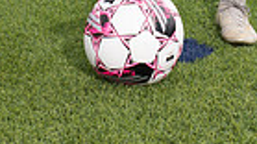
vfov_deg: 6.9
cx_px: 177
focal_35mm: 163
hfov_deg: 13.2
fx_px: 1110
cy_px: -249
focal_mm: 48
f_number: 7.1
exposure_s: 1/320
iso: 125
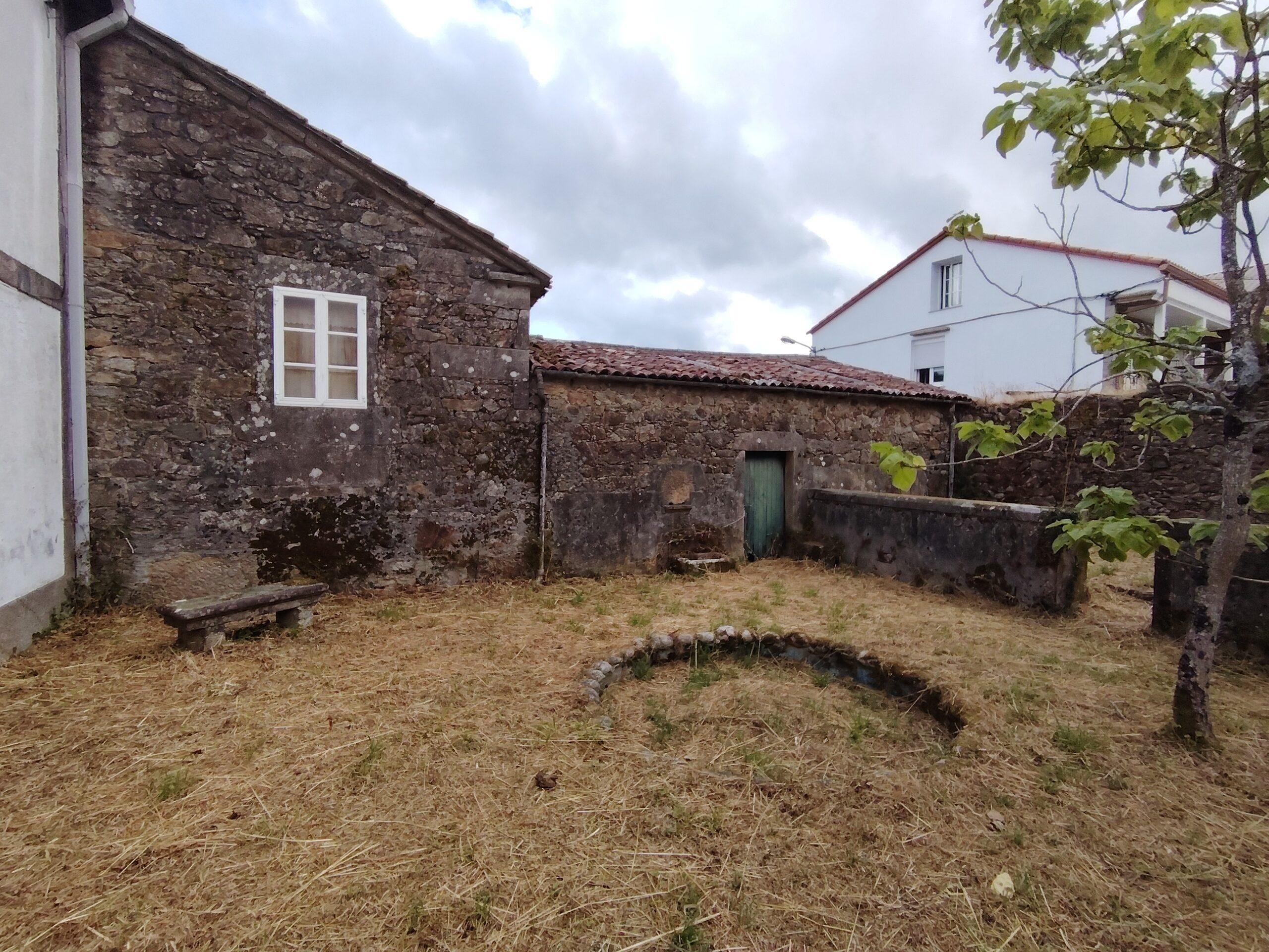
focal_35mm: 17
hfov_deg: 91.0
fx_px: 623
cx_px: 634
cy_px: 476
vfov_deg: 74.7
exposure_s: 1/528
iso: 100
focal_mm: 1.43
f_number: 2.2
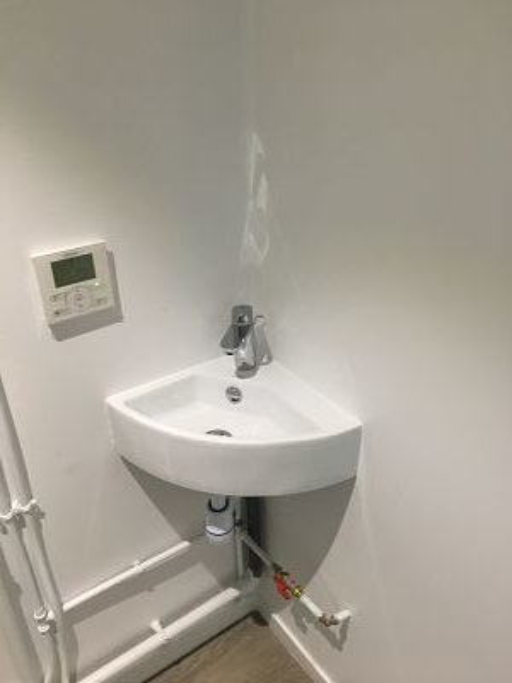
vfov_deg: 61.7
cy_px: 342
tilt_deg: -30.4
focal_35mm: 29
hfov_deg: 48.2
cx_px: 256
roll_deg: +0.6
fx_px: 572
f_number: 2.2
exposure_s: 1/33
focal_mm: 4.15
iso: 125
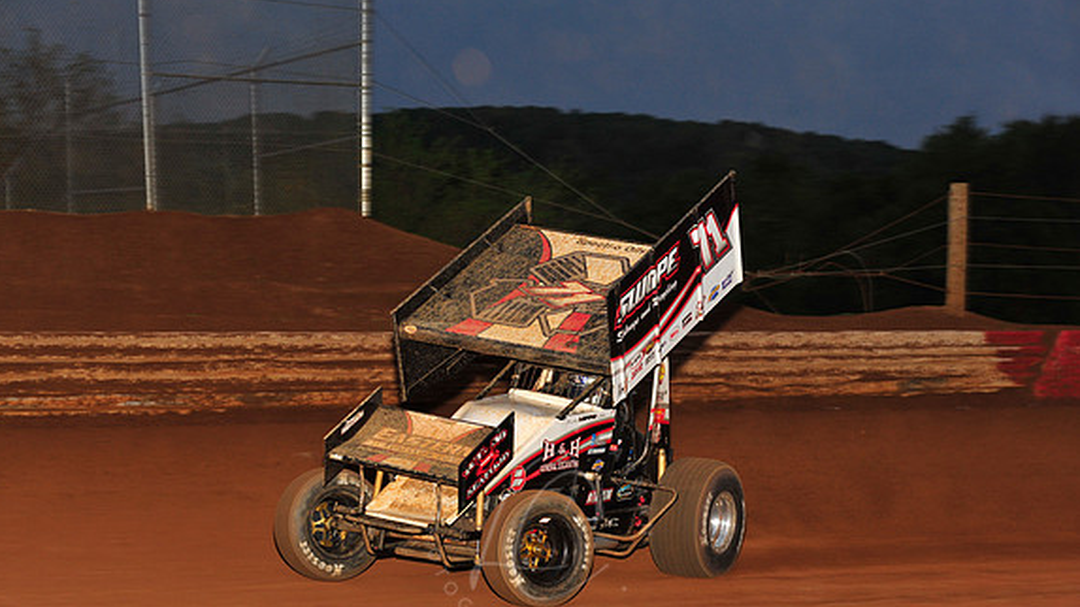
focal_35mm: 106
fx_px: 3035
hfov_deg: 20.2
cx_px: 537
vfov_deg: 11.4
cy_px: 353
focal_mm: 100
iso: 800
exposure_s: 1/320
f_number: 6.3
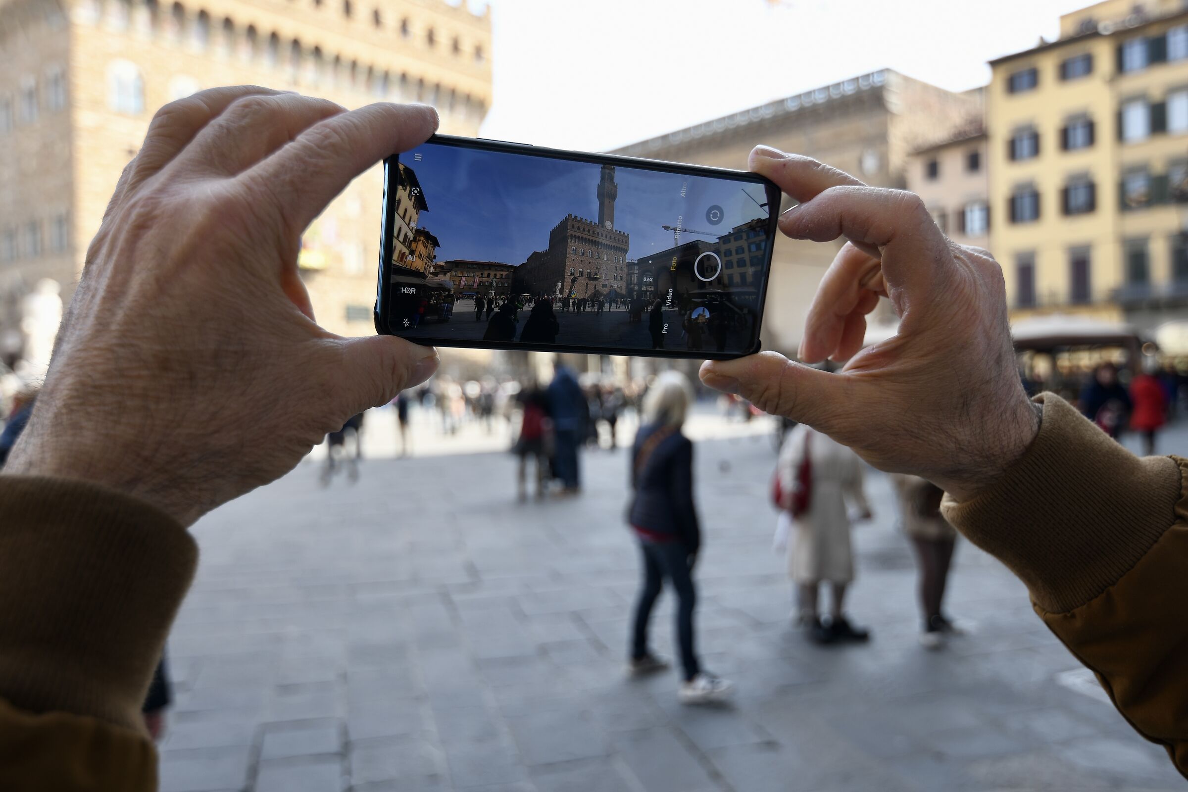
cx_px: 594
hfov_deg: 61.9
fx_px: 990
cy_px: 396
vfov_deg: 43.6
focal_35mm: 30
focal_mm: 20
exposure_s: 1/200
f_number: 4
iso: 100
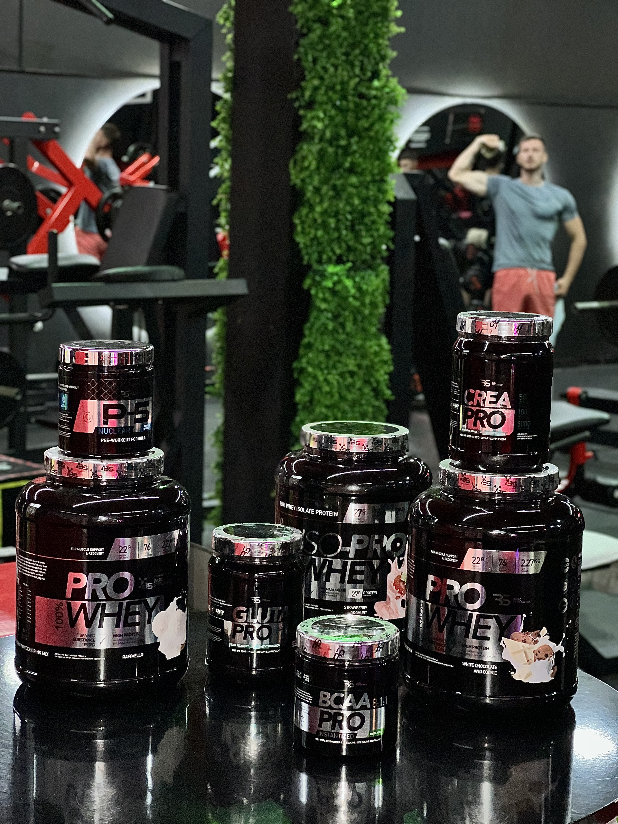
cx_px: 309
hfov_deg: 19.1
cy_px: 412
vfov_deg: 25.3
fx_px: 1833
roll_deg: -1.2
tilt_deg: -6.9
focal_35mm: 77
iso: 320
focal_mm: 9
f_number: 2.8
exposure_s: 1/34
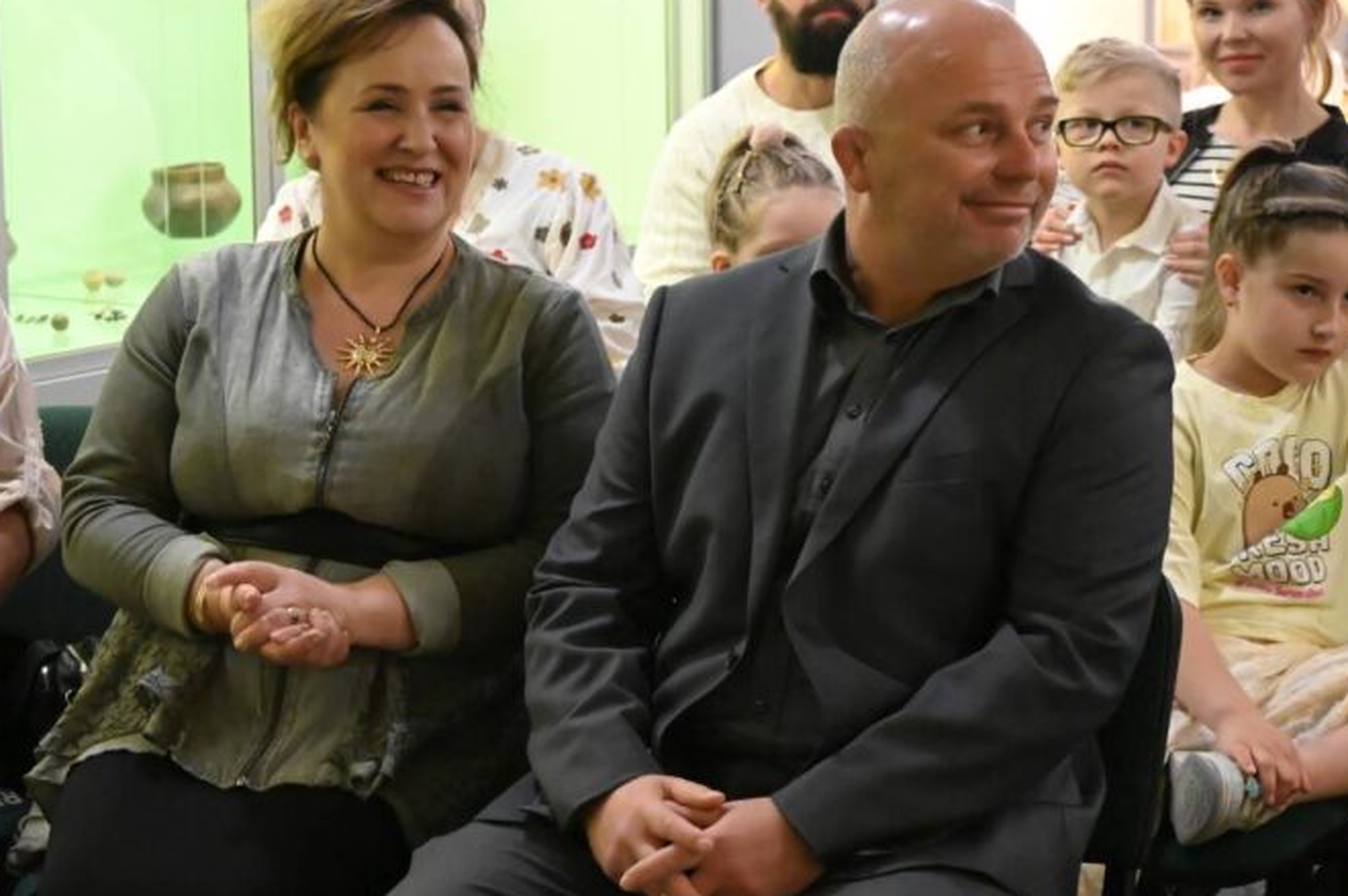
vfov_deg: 15.2
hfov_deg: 22.6
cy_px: 421
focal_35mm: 90
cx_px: 462
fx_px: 3367
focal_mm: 58
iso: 16000
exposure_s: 1/80
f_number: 5.6
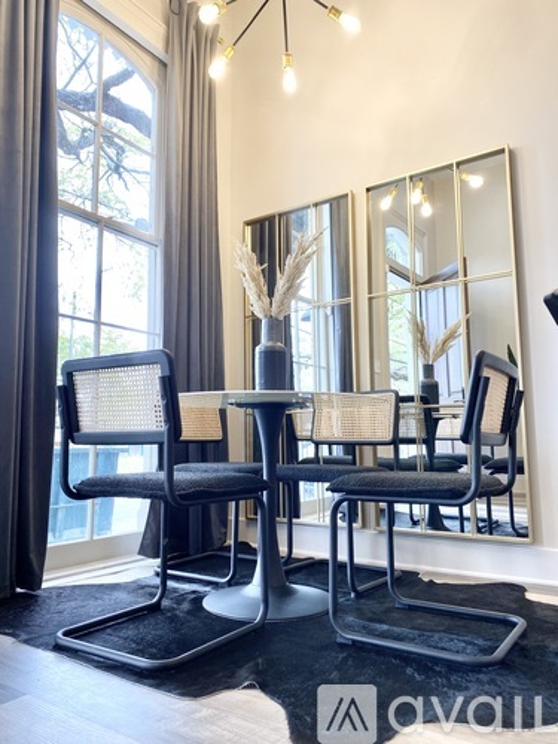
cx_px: 279
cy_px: 372
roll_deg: +1.7
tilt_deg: +5.4
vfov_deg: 67.3
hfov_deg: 53.1
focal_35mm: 26
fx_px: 559
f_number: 1.8
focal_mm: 4.25
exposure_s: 1/120
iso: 64
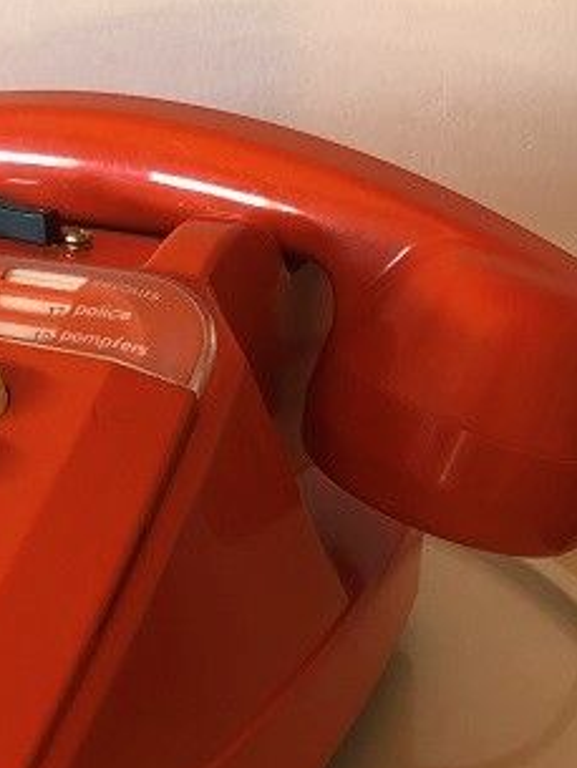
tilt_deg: -27.9
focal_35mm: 74
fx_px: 1643
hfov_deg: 19.2
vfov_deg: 25.7
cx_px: -29
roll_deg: -0.8
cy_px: 643
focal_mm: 4
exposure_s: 1/15
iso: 40
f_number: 1.8
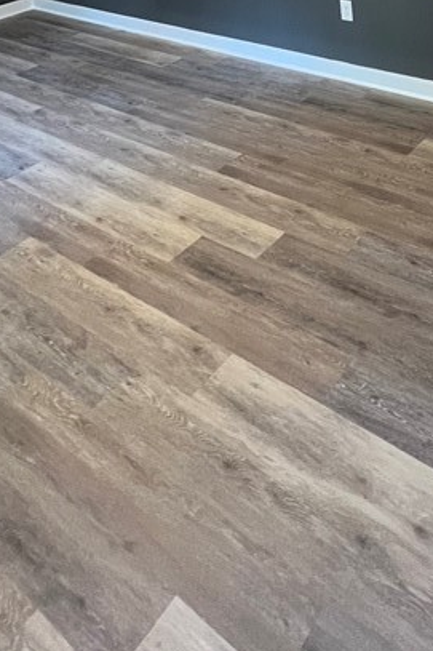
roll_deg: +3.5
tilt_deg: -7.9
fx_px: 614
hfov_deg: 36.4
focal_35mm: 34
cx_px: 390
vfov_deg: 40.4
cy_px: -120
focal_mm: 1.57
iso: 320
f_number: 1.8
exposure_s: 1/60
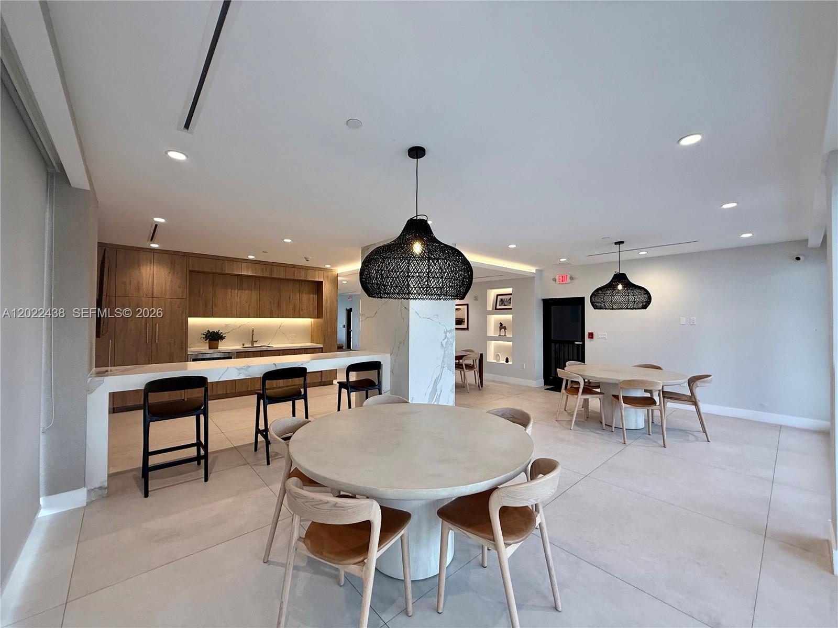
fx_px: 339
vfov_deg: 85.7
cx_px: 419
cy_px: 314
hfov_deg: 102.1
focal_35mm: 14
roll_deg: -0.2
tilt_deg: +1.4
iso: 125
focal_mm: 2.22
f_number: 2.2
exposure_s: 1/120
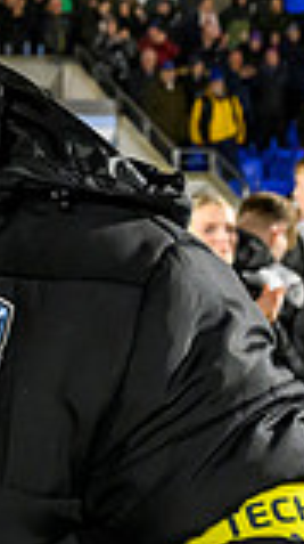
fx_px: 1553
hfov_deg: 10.3
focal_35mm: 108
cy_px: 287
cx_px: -310
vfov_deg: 19.8
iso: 6400
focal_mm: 24
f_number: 4
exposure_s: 1/800
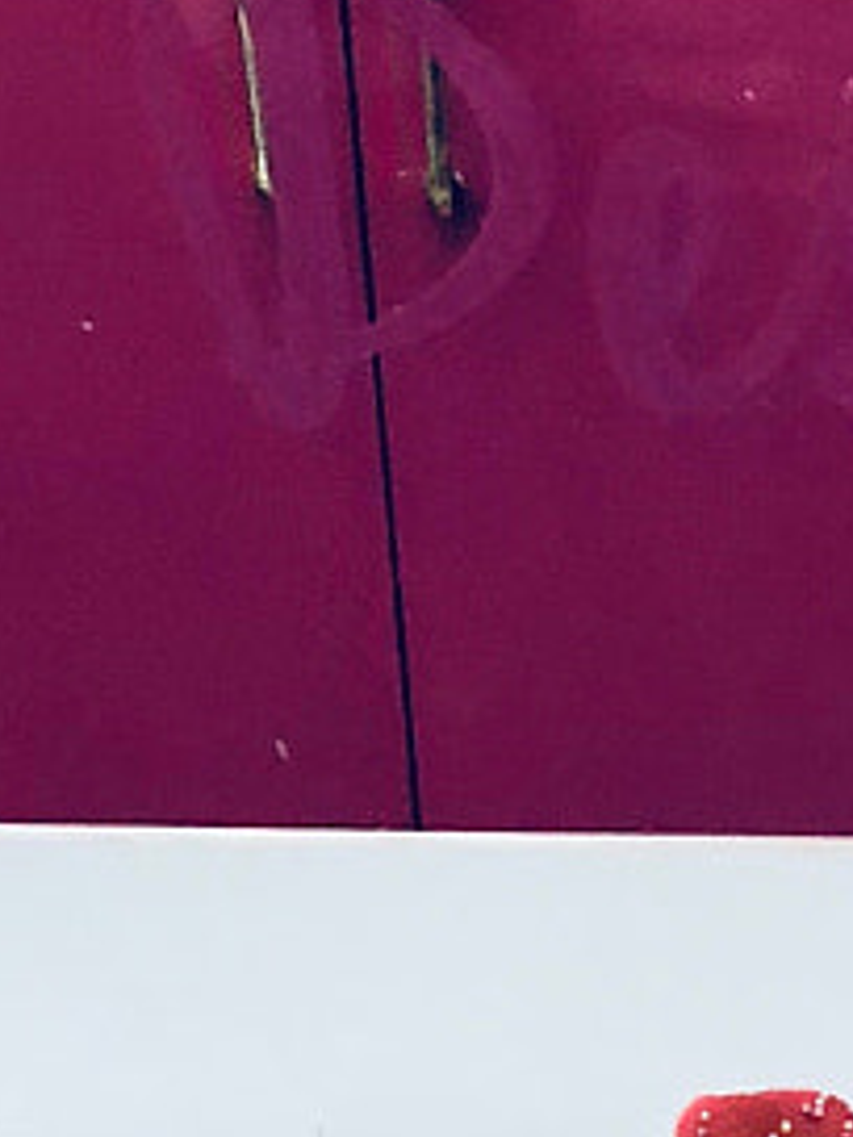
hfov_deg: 8.5
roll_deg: -2.2
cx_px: 1773
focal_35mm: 165
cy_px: 3081
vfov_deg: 9.9
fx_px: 5421
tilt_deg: -30.2
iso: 32
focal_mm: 4
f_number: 1.8
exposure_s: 1/33
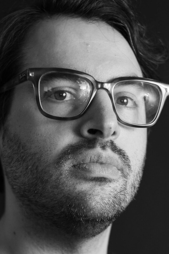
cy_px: 221
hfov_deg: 11.5
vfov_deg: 17.0
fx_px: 837
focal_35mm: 119
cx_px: 88
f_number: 2.5
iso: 640
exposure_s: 1/125
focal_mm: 50
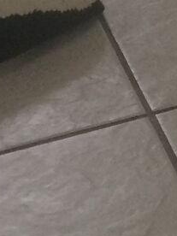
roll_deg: +0.5
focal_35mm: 210
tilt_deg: -17.7
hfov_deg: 6.7
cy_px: -301
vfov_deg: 8.7
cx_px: 443
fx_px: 1432
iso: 125
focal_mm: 4.15
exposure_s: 1/33
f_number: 2.2
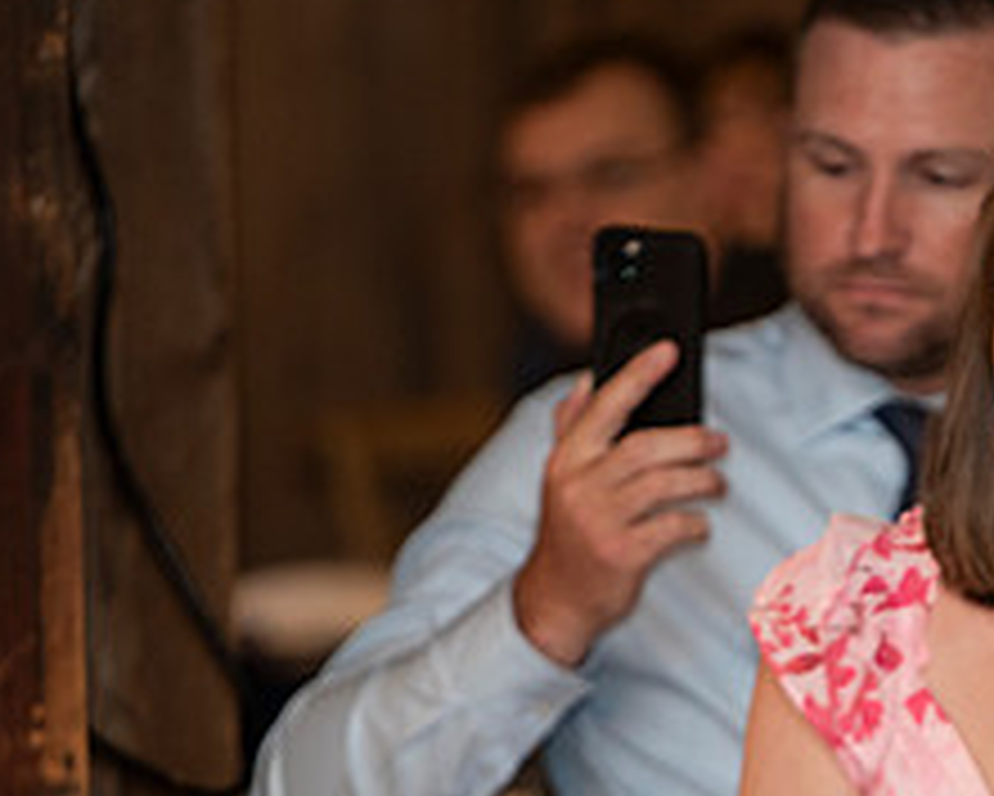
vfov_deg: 3.1
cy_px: 767
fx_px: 14510
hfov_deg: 3.9
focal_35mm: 493
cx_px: 1061
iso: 640
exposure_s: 1/160
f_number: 2.8
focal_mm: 200
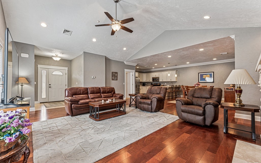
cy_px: 86
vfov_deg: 74.7
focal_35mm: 15
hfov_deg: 101.5
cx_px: 130
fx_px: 107
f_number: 11
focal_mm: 14
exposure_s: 1/2.5
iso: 50
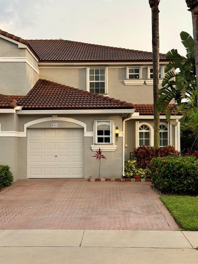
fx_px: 366
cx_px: 99
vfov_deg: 39.7
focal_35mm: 48
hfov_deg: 30.3
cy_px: 132
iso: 64
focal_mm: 6.76
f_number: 1.78
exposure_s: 1/496
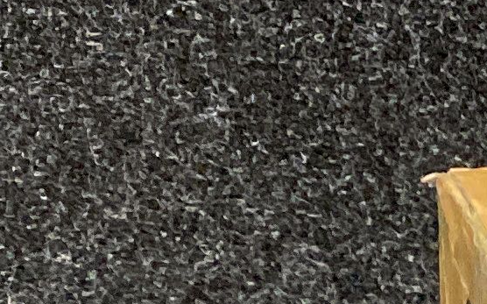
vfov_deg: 6.0
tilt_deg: -27.6
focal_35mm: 200
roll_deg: -3.3
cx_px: 1120
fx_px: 2653
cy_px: 993
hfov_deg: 9.5
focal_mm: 4.25
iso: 400
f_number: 1.8
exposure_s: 1/60
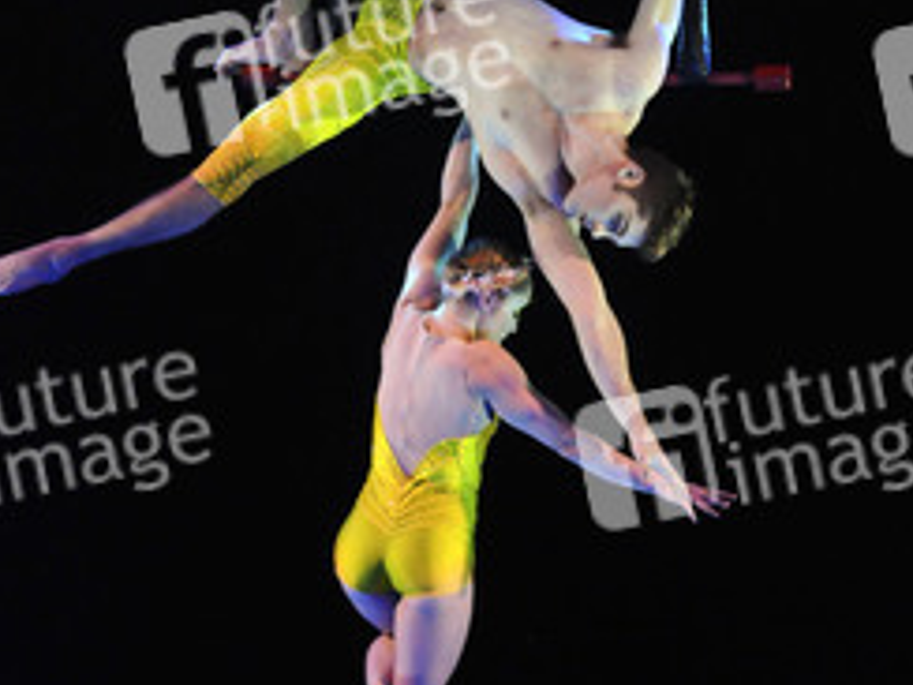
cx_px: 428
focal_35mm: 308
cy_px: 255
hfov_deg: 6.4
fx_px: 8124
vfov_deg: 4.8
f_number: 2.8
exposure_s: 1/200
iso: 2000
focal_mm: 130
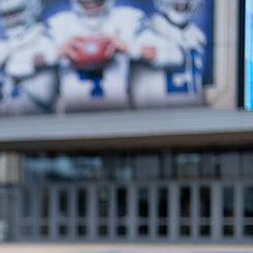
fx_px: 1207
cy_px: 251
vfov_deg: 11.8
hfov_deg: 11.7
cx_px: -72
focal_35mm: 146
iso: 100
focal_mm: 50
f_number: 1.2
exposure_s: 1/1600
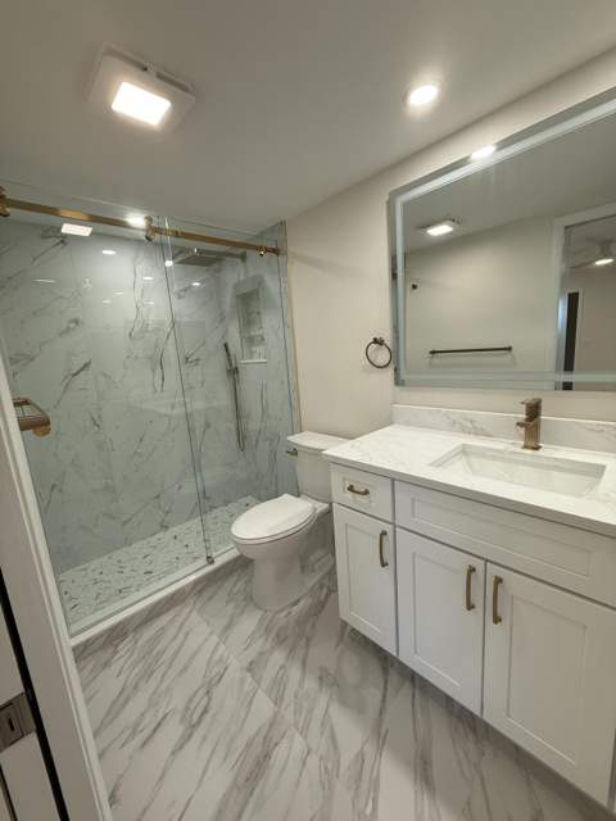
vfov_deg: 102.1
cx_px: 308
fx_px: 332
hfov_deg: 85.7
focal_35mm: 14
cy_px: 410
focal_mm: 2.22
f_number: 2.2
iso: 80
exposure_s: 1/120
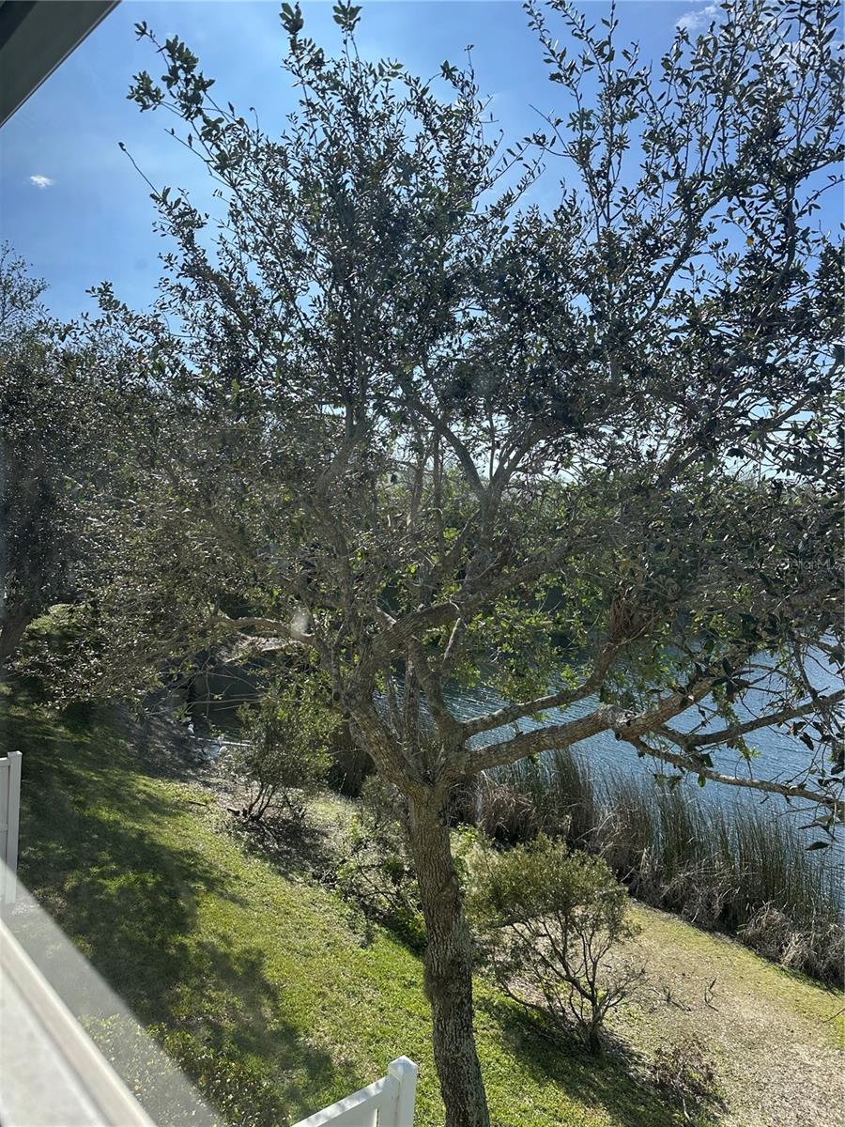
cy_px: 564
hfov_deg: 56.8
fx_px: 781
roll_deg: -3.4
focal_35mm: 24
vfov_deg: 71.6
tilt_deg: -1.5
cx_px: 422
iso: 80
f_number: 1.78
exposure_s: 1/1587
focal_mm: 6.86
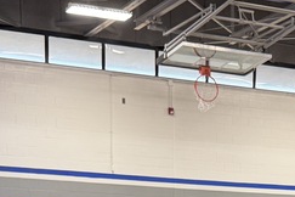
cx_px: 232
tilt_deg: -9.1
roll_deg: -0.2
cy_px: 424
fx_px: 860
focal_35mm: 105
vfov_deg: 11.4
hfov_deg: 19.3
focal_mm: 6.76
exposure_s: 1/60
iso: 160
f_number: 1.78
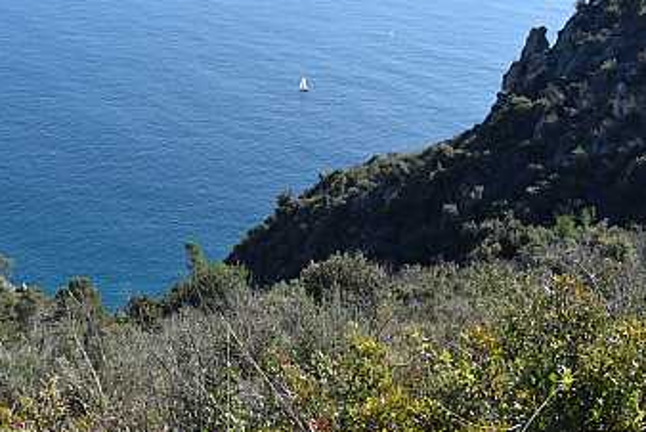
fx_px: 898
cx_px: 208
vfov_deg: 26.7
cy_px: 113
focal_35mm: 50
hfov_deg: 39.0
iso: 200
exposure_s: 1/250
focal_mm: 22
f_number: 10
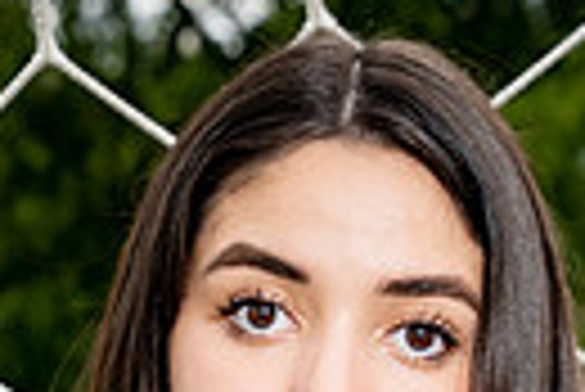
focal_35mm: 211
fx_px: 3433
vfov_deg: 6.2
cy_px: 946
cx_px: 274
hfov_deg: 9.7
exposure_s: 1/250
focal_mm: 61
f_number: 6.3
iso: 100
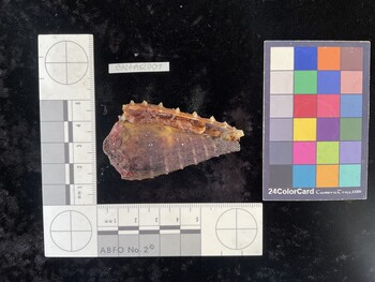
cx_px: 188
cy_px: 141
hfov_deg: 61.6
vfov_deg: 48.3
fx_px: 314
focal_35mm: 29
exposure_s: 1/60
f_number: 1.8
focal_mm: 3
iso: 40
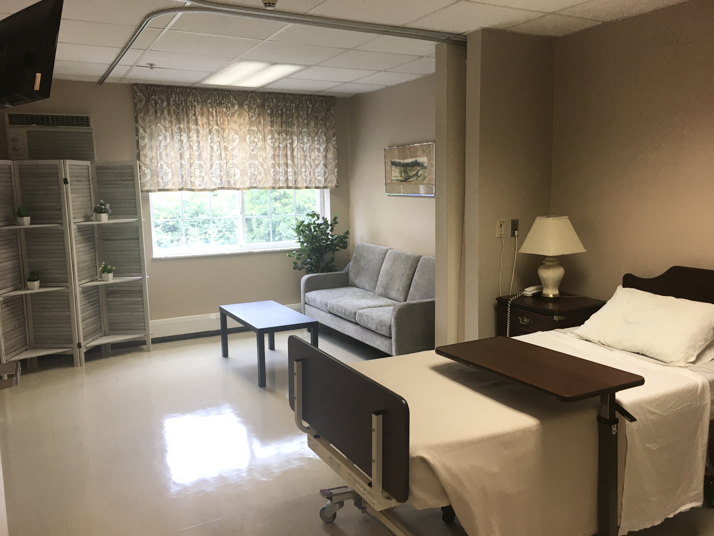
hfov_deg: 61.7
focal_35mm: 29
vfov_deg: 48.2
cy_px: 268
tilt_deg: -8.3
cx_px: 357
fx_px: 598
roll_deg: +1.0
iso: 25
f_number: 2.2
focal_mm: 4.15
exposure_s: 1/30
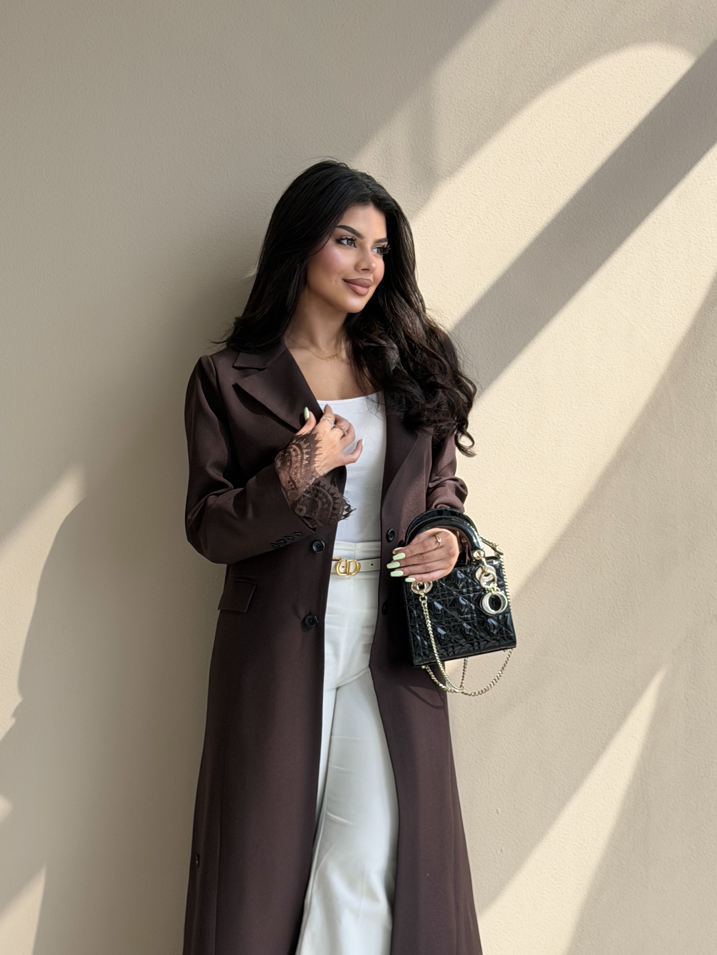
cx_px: 337
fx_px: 1878
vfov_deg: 28.5
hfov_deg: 21.6
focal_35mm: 68
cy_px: 564
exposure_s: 1/484
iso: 64
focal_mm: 6.76
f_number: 1.78
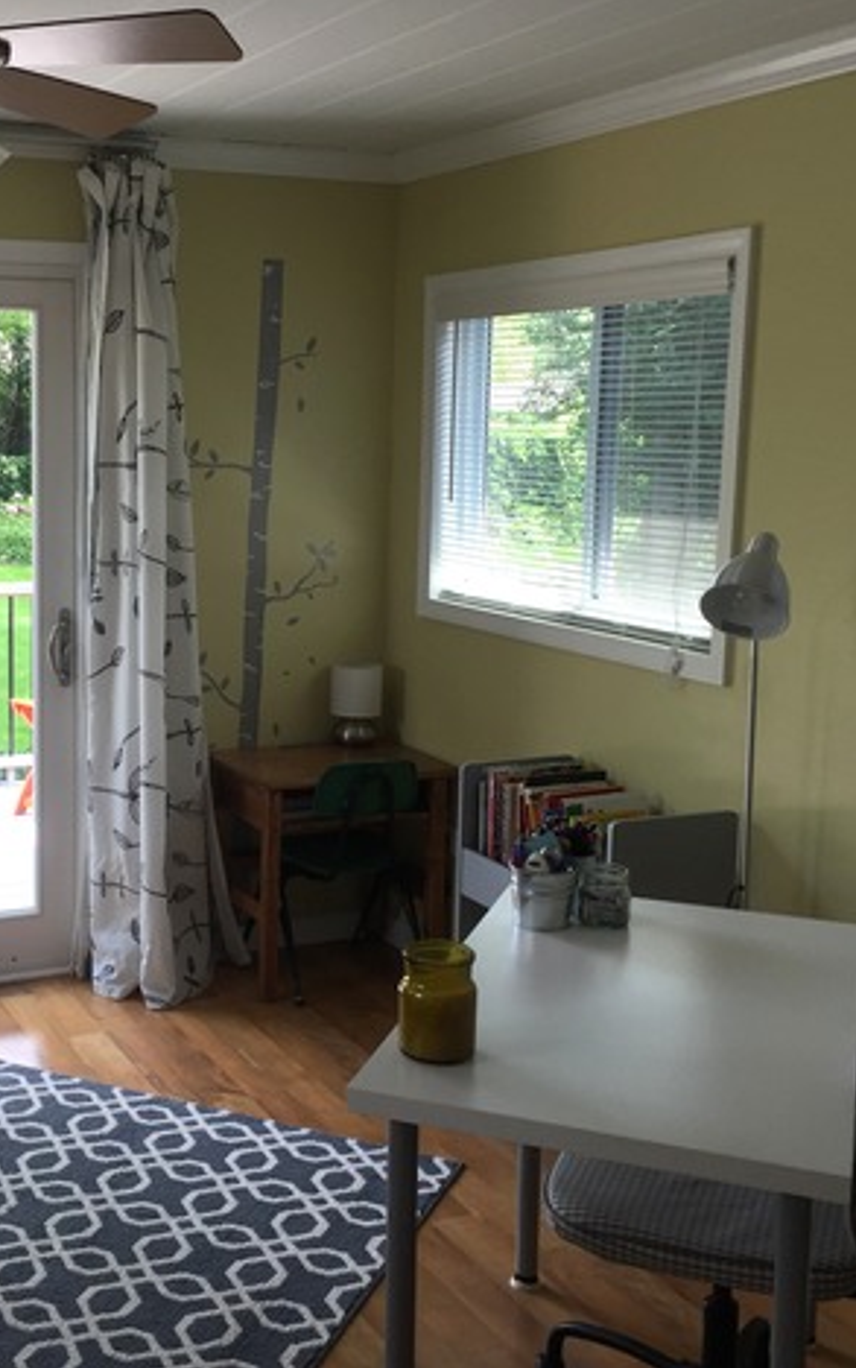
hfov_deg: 30.0
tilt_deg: -6.5
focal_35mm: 42
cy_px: 669
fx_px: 1566
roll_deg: -1.5
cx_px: 207
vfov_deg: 47.2
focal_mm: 4.15
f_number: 2.2
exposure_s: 1/120
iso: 40
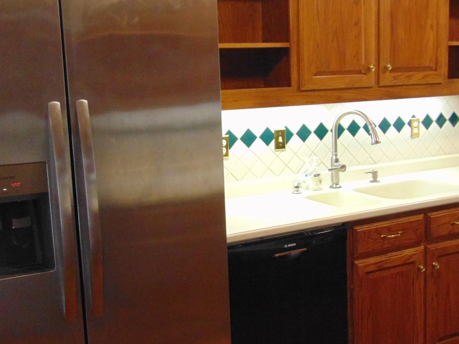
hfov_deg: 43.8
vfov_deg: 33.6
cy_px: 171
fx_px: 570
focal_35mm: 43
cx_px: 246
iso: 400
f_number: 3
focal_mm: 4.5
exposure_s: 1/30
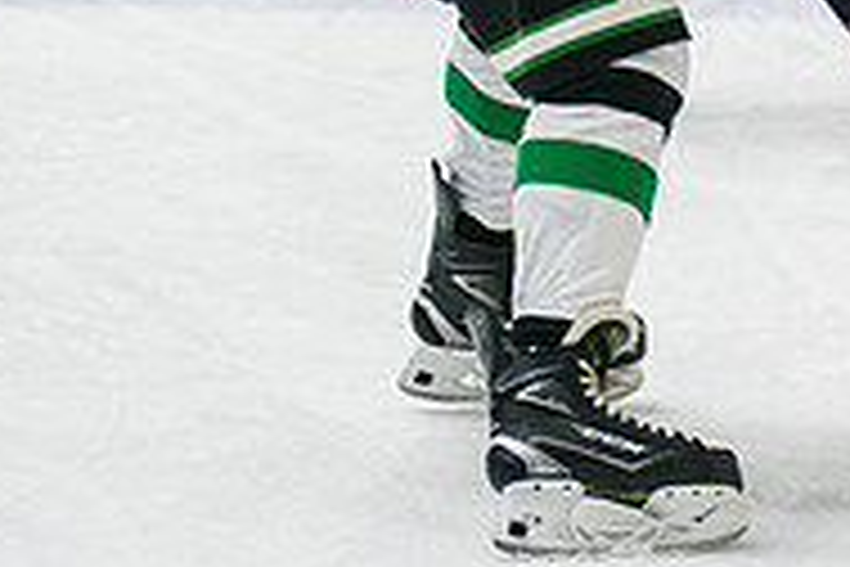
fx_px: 12773
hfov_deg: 3.8
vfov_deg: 2.5
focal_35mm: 541
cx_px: 1051
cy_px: -229
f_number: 3.2
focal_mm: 120
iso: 3200
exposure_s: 1/1000
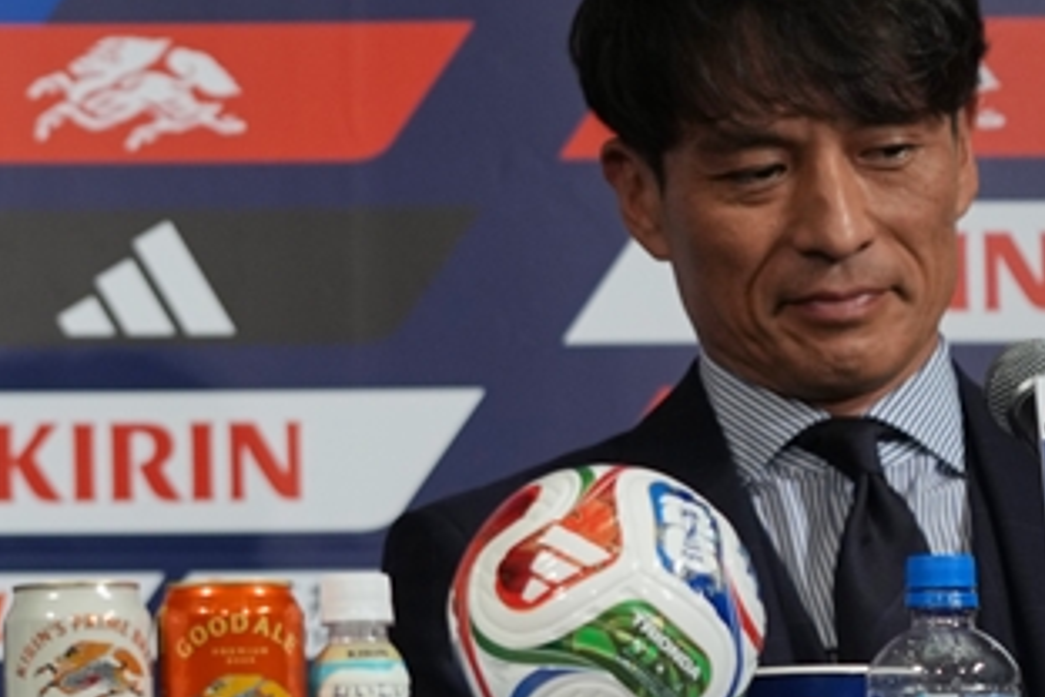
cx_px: -13
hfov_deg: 4.6
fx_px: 13003
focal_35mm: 448
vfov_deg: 3.1
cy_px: 384
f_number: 5.6
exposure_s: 1/250
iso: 1600
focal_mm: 200
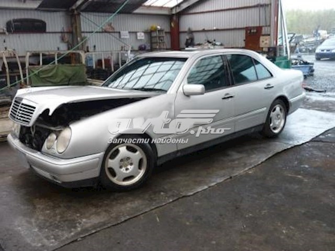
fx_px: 319
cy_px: 126
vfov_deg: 42.9
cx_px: 168
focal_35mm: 33
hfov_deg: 55.4
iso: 125
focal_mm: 5.5
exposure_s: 1/30
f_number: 2.8
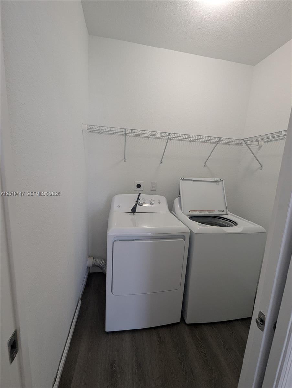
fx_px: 146
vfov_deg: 106.1
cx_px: 146
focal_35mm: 13
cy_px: 194
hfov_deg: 90.0
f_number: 2.2
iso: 83
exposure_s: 1/24
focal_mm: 1.95
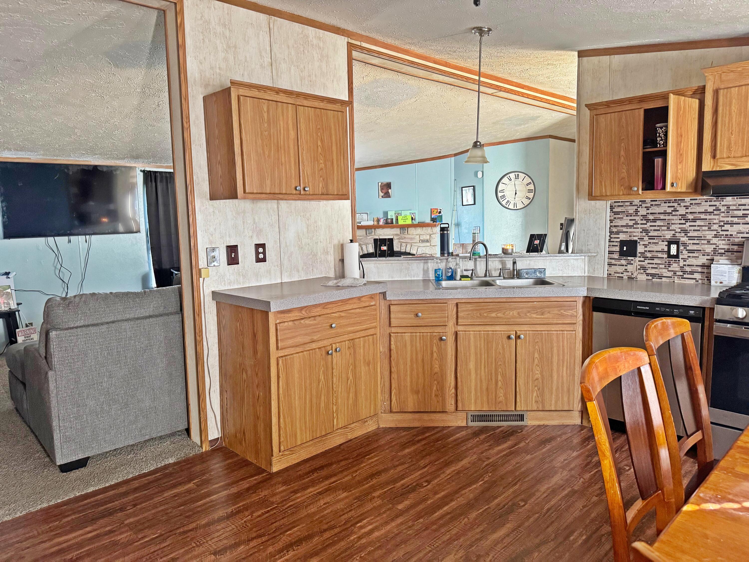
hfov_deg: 71.6
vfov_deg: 56.8
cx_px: 374
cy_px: 281
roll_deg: +0.0
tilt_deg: -6.0
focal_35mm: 24
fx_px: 519
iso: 500
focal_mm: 6.76
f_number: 1.78
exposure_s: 1/60
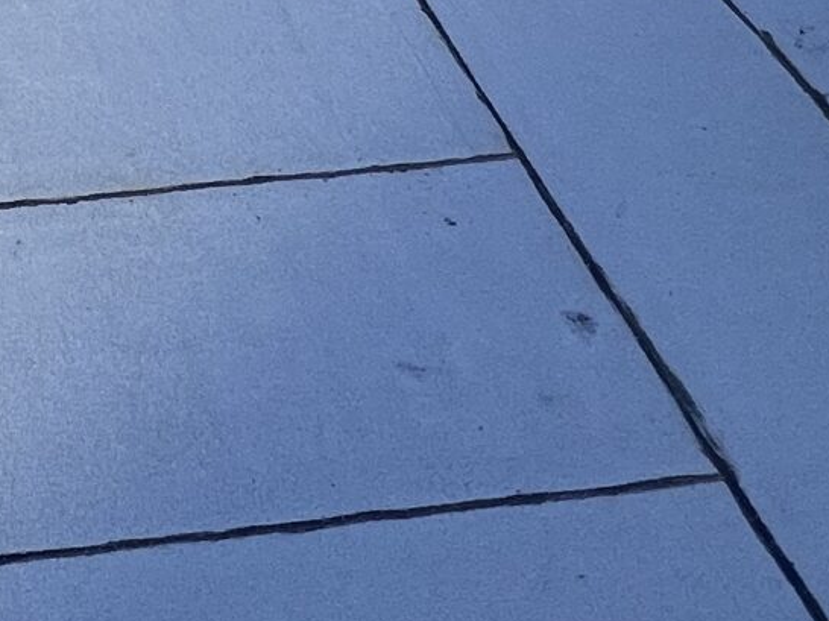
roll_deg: +0.8
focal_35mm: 61
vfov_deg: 18.1
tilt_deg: -21.8
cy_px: -548
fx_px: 1460
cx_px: -156
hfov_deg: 27.9
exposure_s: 1/1107
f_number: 1.8
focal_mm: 1.57
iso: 32
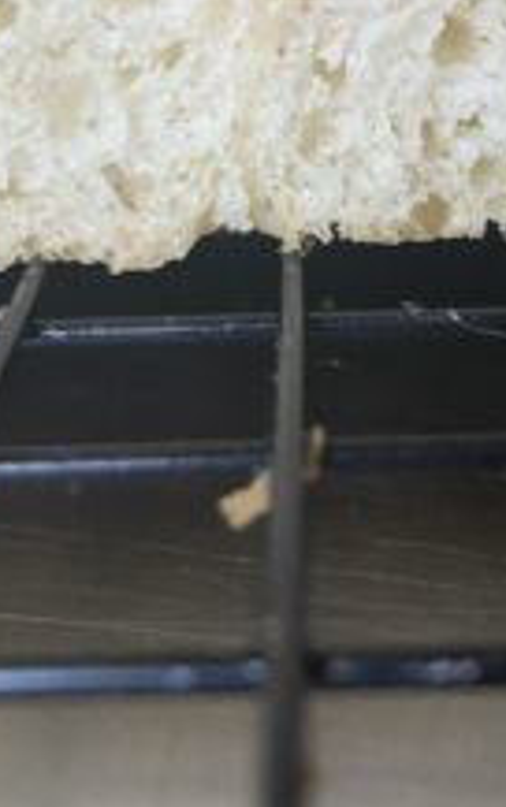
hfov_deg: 21.3
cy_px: -93
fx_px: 1343
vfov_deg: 29.9
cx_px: 292
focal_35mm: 61
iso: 125
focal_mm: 4.25
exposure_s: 1/67
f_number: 1.8
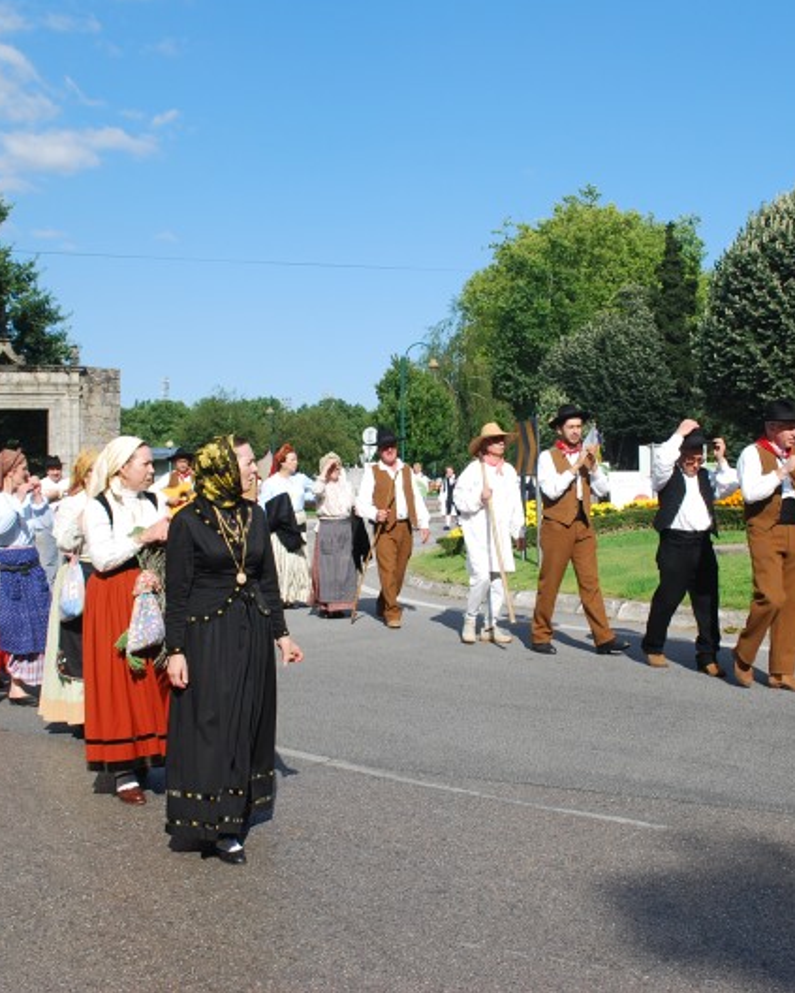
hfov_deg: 32.1
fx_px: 1381
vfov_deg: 39.5
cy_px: 490
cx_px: 395
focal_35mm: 47
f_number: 7.1
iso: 100
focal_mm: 22
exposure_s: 1/200
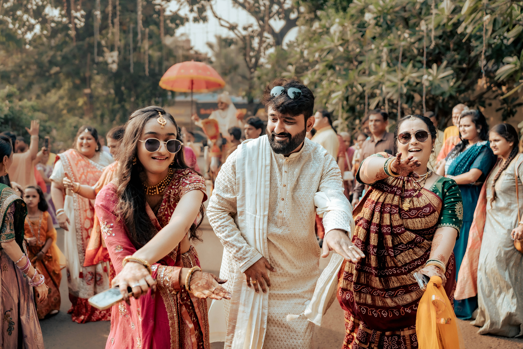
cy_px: 174
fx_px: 508
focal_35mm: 35
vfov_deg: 37.9
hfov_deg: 54.4
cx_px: 262
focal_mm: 35
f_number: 2.5
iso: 500
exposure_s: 1/2500
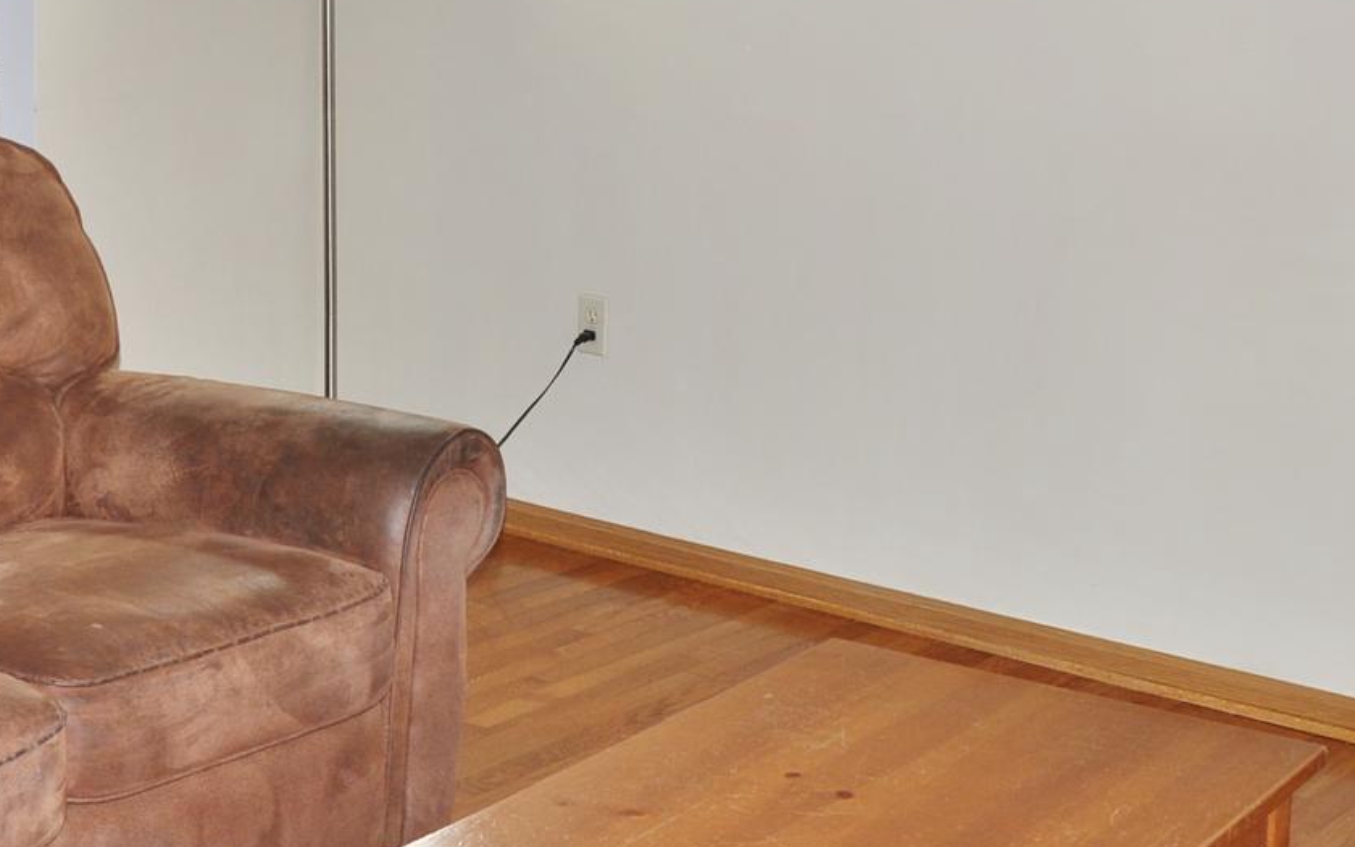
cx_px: 274
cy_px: 16
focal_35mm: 67
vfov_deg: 18.9
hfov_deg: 29.9
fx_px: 2474
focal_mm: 18
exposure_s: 1/60
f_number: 5.6
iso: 200
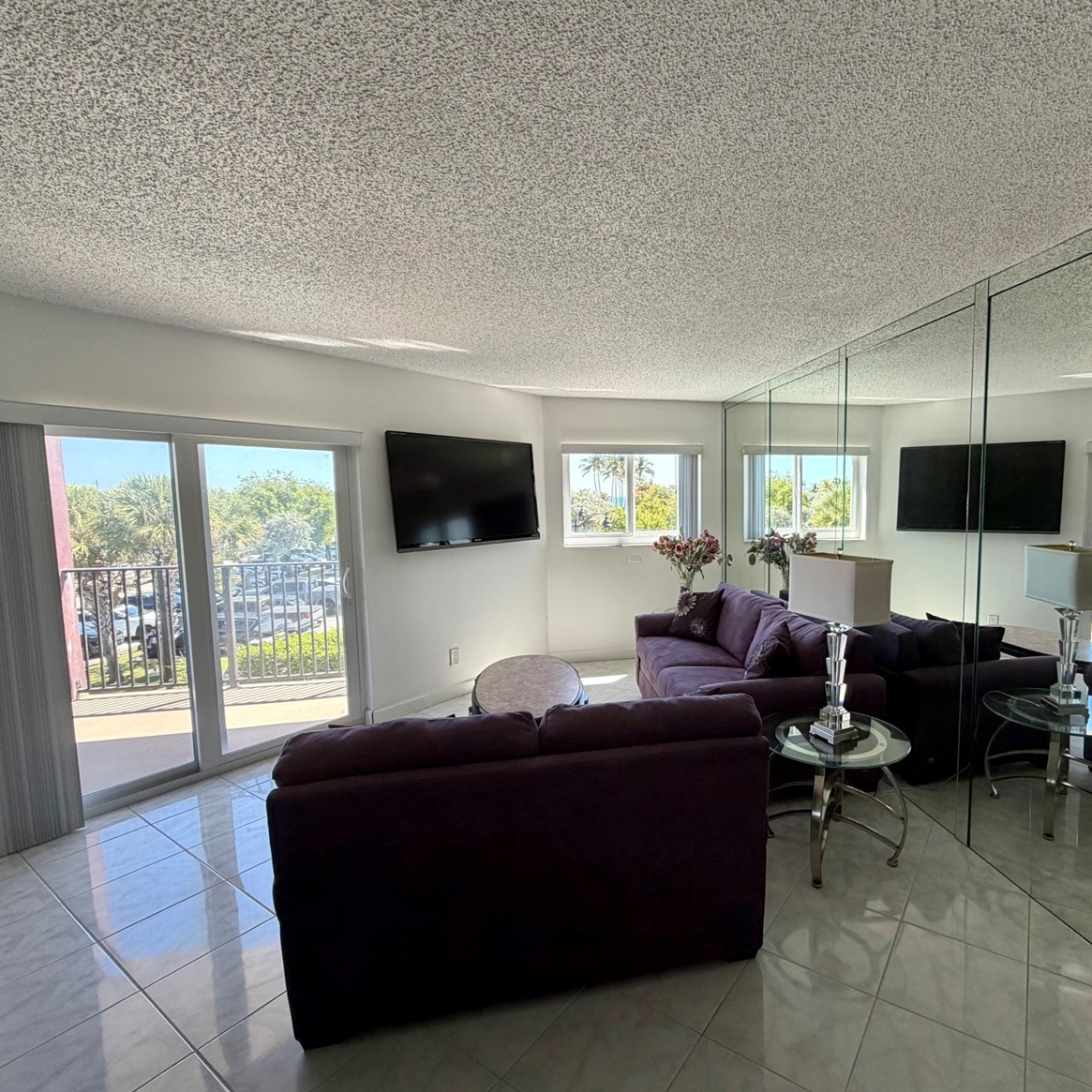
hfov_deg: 82.6
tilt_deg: -4.6
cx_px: 671
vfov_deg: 84.0
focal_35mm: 17
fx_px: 607
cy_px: 548
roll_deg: +0.9
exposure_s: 1/121
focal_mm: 2.22
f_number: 2.2
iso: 100
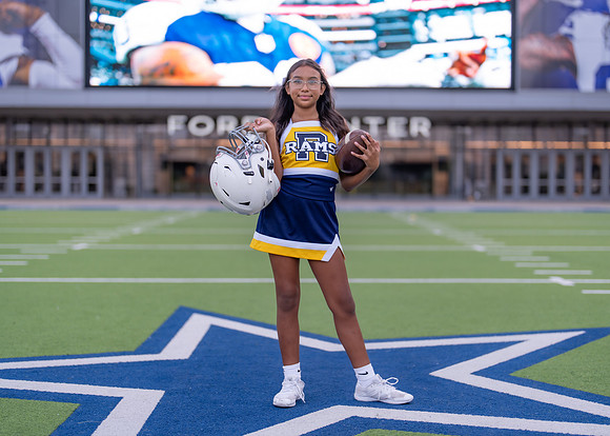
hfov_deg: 34.7
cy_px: 220
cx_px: 322
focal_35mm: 56
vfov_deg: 25.2
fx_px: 975
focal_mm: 50
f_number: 1.2
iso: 100
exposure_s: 1/320
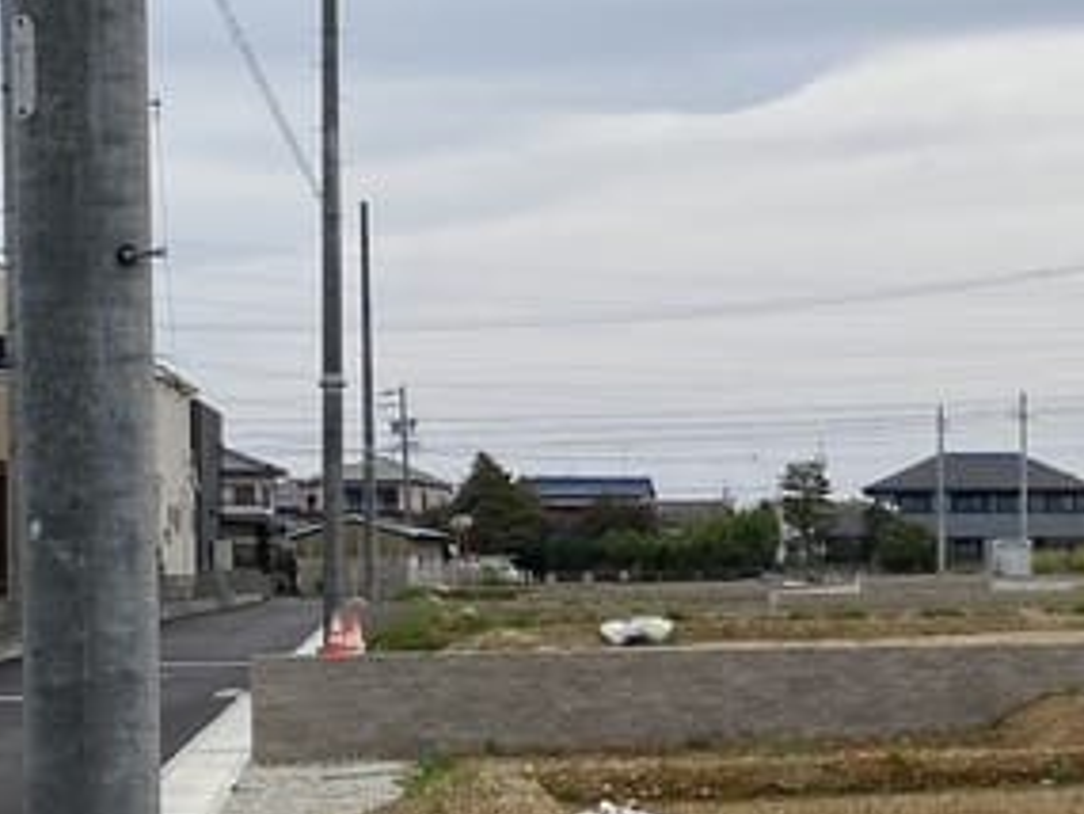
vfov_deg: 17.9
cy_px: 607
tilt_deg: -2.0
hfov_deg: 21.9
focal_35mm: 82
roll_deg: +1.1
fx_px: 2569
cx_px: 1339
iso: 32
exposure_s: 1/557
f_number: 1.8
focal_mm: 4.25
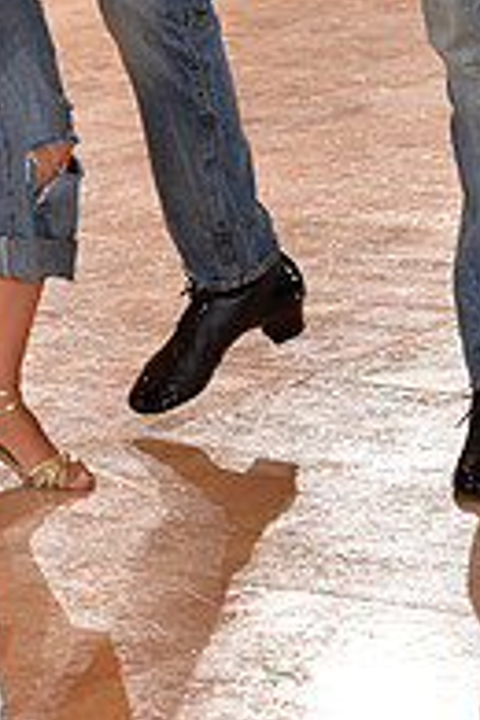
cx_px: 24
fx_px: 5640
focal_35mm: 282
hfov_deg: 4.9
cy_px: -240
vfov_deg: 7.2
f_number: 5.6
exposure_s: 1/250
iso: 1600
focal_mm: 95
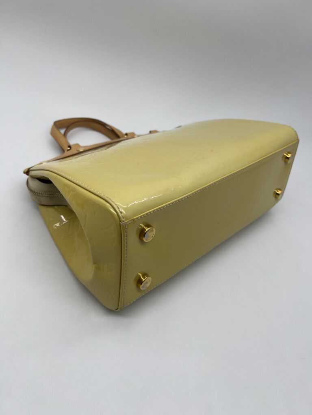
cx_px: 156
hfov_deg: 53.1
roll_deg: -18.4
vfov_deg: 67.3
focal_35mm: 26
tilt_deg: -40.5
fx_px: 312
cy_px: 208
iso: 50
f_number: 1.5
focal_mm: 5.7
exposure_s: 1/418
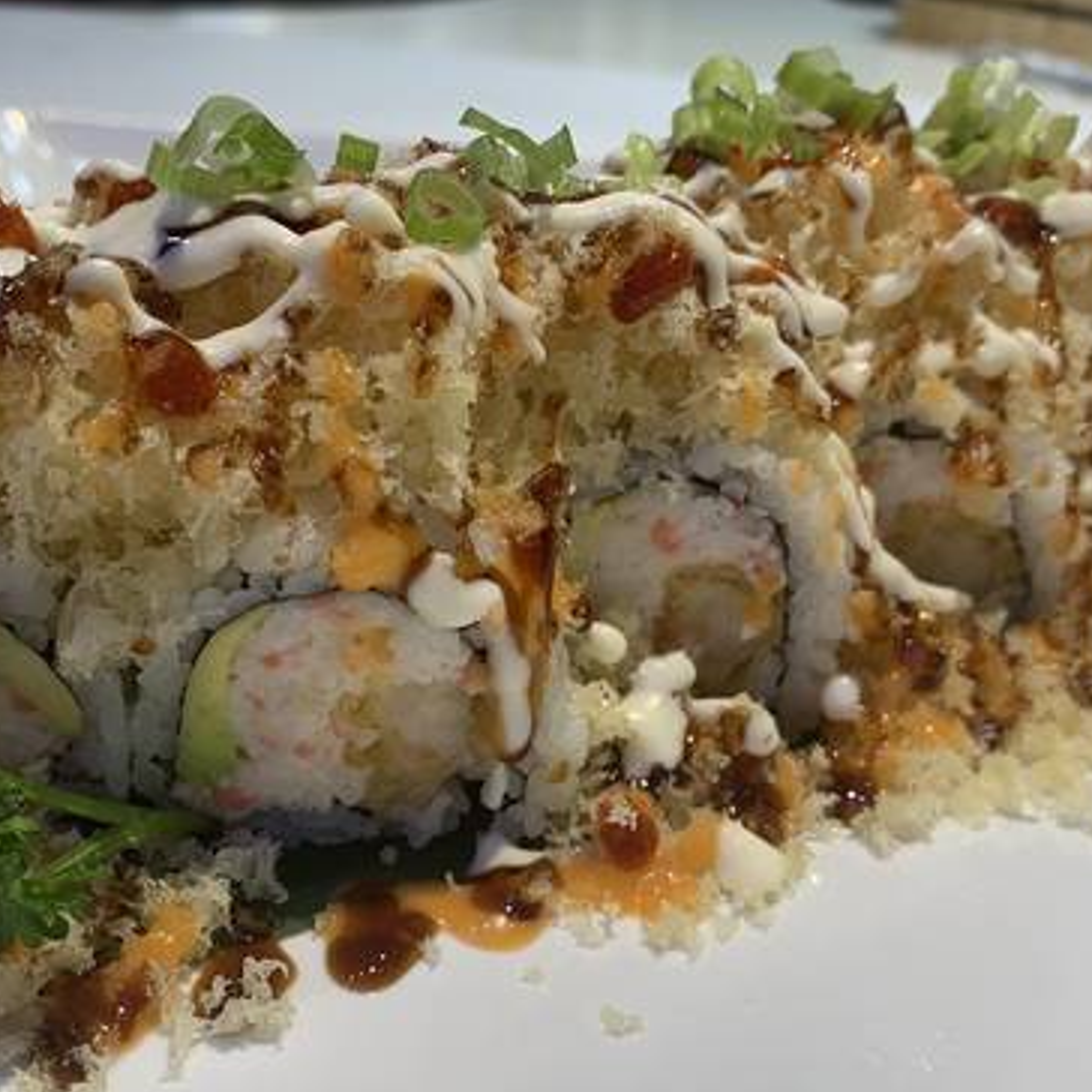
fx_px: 1321
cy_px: 627
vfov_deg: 44.8
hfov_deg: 44.8
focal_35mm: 37
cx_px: 471
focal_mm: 4.25
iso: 50
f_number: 1.8
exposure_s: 1/60
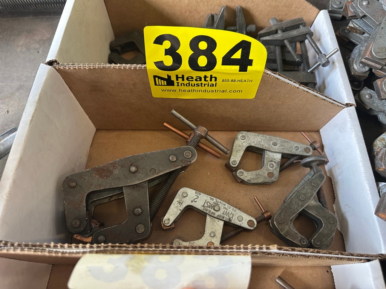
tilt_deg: -62.2
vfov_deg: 56.8
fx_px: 268
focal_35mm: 24
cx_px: 193
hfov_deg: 71.6
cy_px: 144
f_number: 1.78
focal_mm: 6.86
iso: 250
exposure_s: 1/99
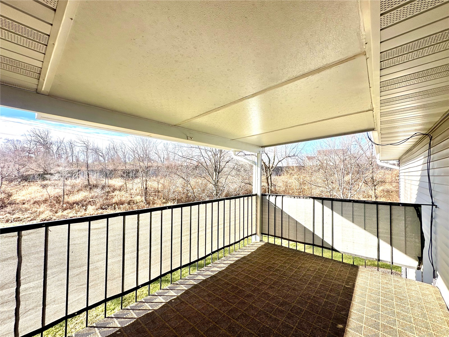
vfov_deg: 85.7
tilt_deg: +2.8
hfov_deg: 102.1
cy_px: 168
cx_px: 224
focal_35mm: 14
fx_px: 182
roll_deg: -0.5
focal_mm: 2.22
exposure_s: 1/690
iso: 40
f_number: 2.2
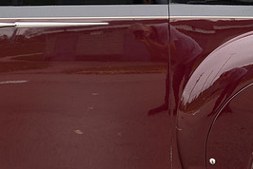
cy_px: 44
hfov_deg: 27.2
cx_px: 100
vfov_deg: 18.4
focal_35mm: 74
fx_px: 521
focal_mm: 34
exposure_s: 1/100
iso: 200
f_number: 5.6
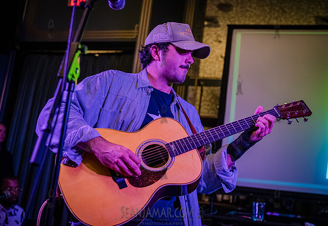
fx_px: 455
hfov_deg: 39.7
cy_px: 110
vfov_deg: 27.9
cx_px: 174
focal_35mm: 49
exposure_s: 1/200
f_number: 3.2
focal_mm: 47
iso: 12800
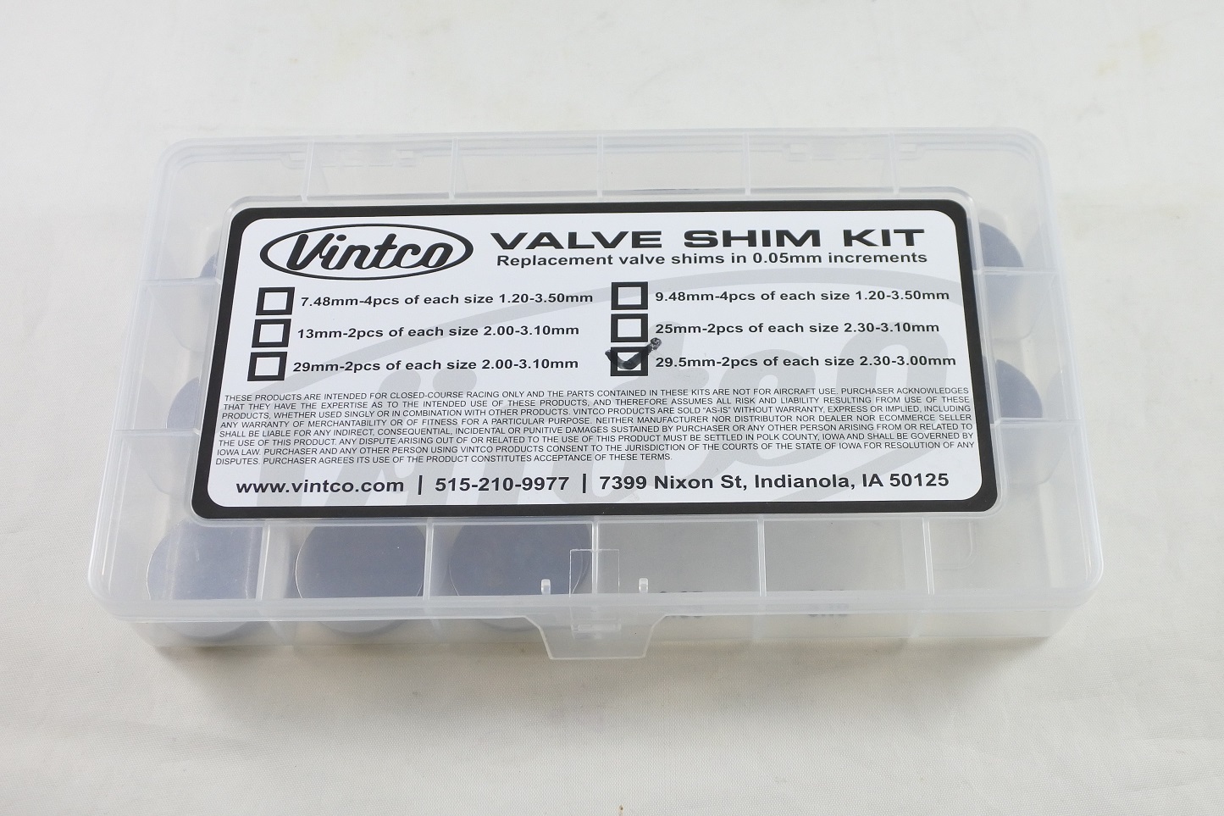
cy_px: 408
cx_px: 612
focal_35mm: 32
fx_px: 1088
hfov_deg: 58.7
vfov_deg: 41.1
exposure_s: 1/125
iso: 400
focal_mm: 12.1
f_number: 3.8
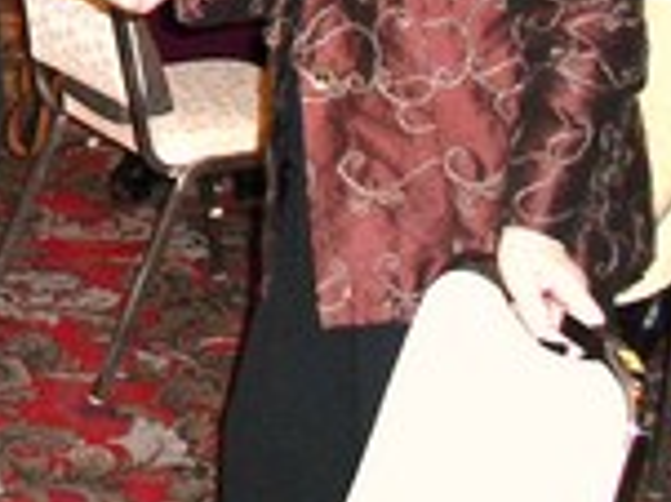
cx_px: -191
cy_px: -287
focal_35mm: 119
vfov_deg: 11.8
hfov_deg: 15.8
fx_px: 2305
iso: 400
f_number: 3.1
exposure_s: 1/60
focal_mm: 6.3
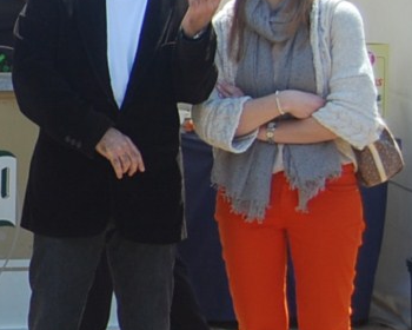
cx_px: -459
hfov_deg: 7.5
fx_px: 2975
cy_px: 118
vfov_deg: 6.3
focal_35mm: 244
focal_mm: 38
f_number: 6.3
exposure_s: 1/160
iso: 200
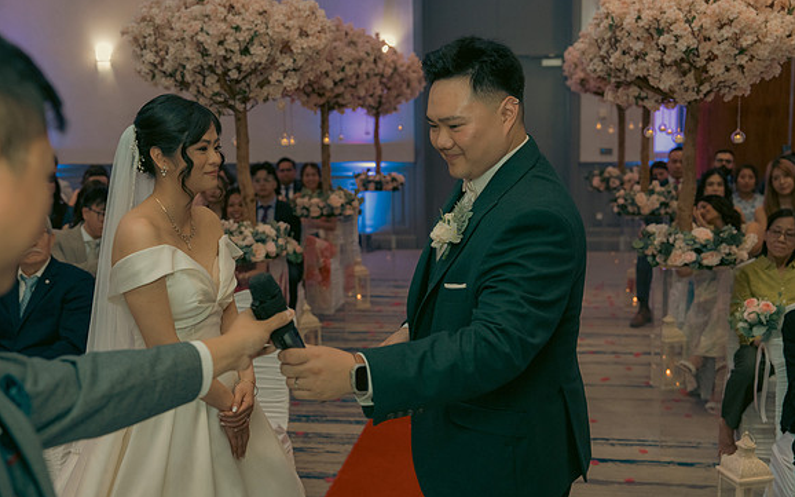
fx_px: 931
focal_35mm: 43
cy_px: 239
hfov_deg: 46.2
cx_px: 398
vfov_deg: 29.8
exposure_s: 1/160
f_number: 3.5
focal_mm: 42
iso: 2500
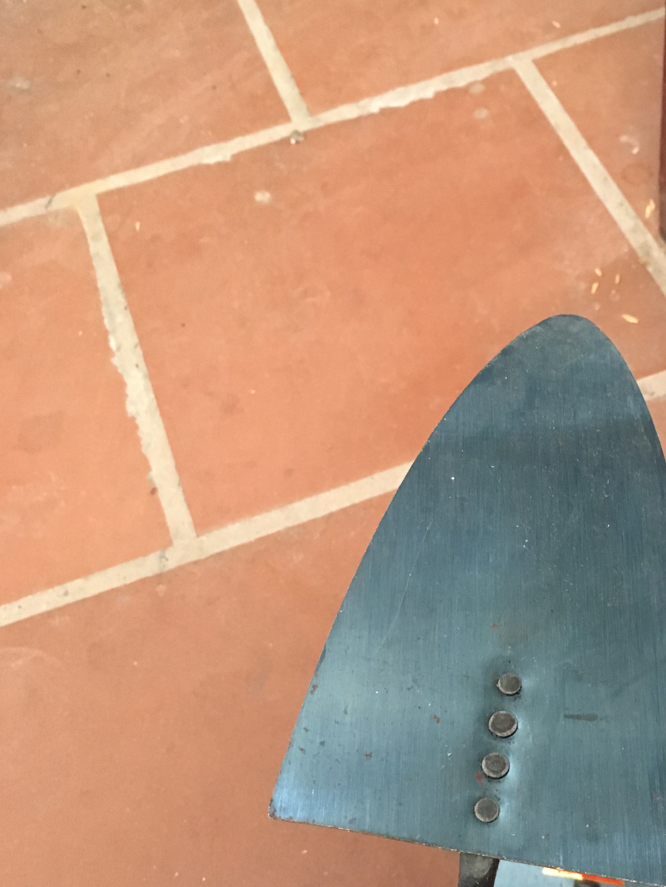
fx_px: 1129
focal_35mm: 44
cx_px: 495
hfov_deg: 32.3
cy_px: 562
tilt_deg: -55.8
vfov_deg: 42.6
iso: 250
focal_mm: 4.15
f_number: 2.2
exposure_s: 1/17
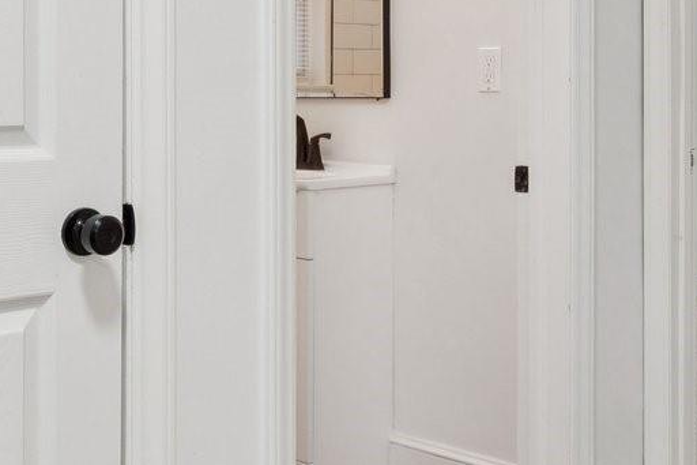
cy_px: 92
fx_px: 1084
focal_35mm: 56
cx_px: 433
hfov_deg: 35.5
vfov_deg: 23.8
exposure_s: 1/15
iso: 160
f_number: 7.1
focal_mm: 14
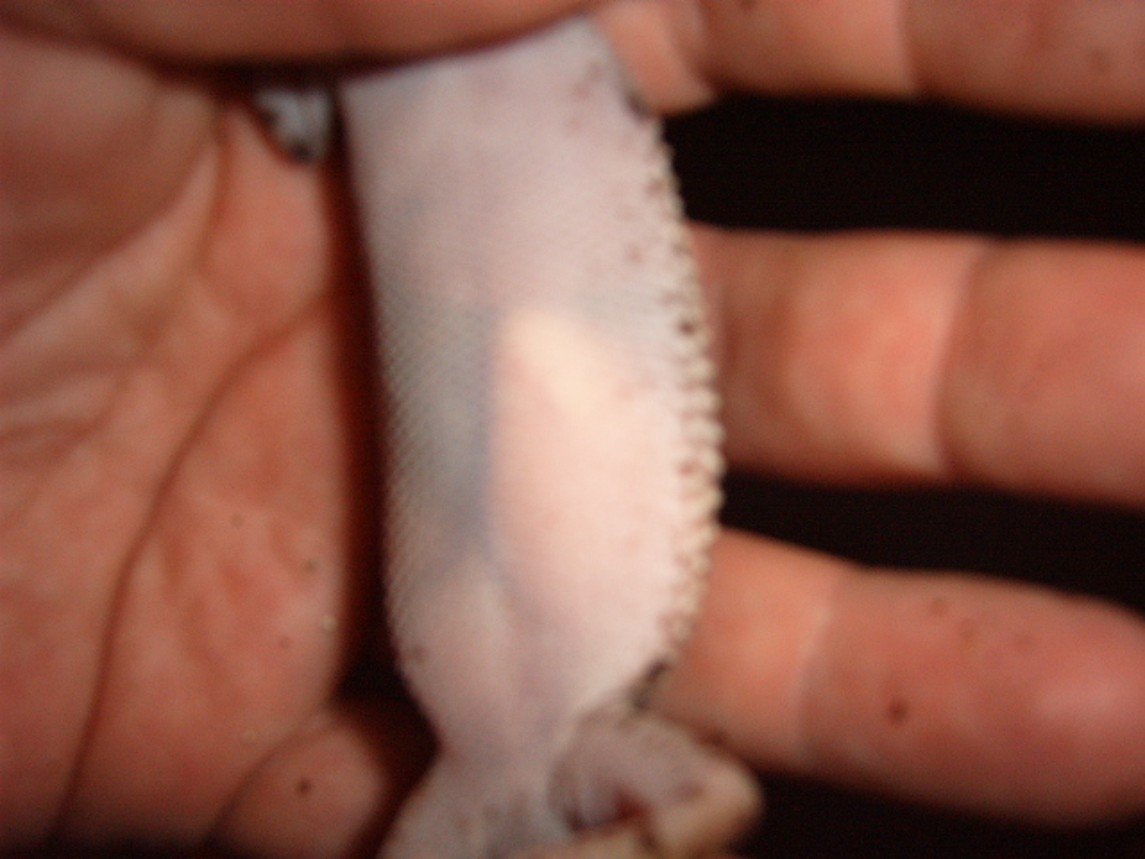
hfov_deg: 50.1
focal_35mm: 37
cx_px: 572
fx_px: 1224
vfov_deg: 38.7
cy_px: 430
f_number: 2.9
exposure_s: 1/30
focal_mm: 6.2
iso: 141
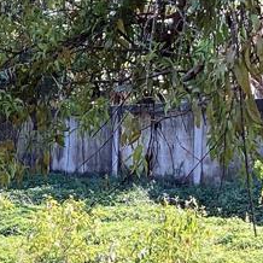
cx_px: -86
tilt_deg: -5.2
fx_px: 1238
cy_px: 244
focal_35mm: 144
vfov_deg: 12.0
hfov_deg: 11.8
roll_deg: +0.5
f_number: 2.4
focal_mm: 3.3
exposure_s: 1/161
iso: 25
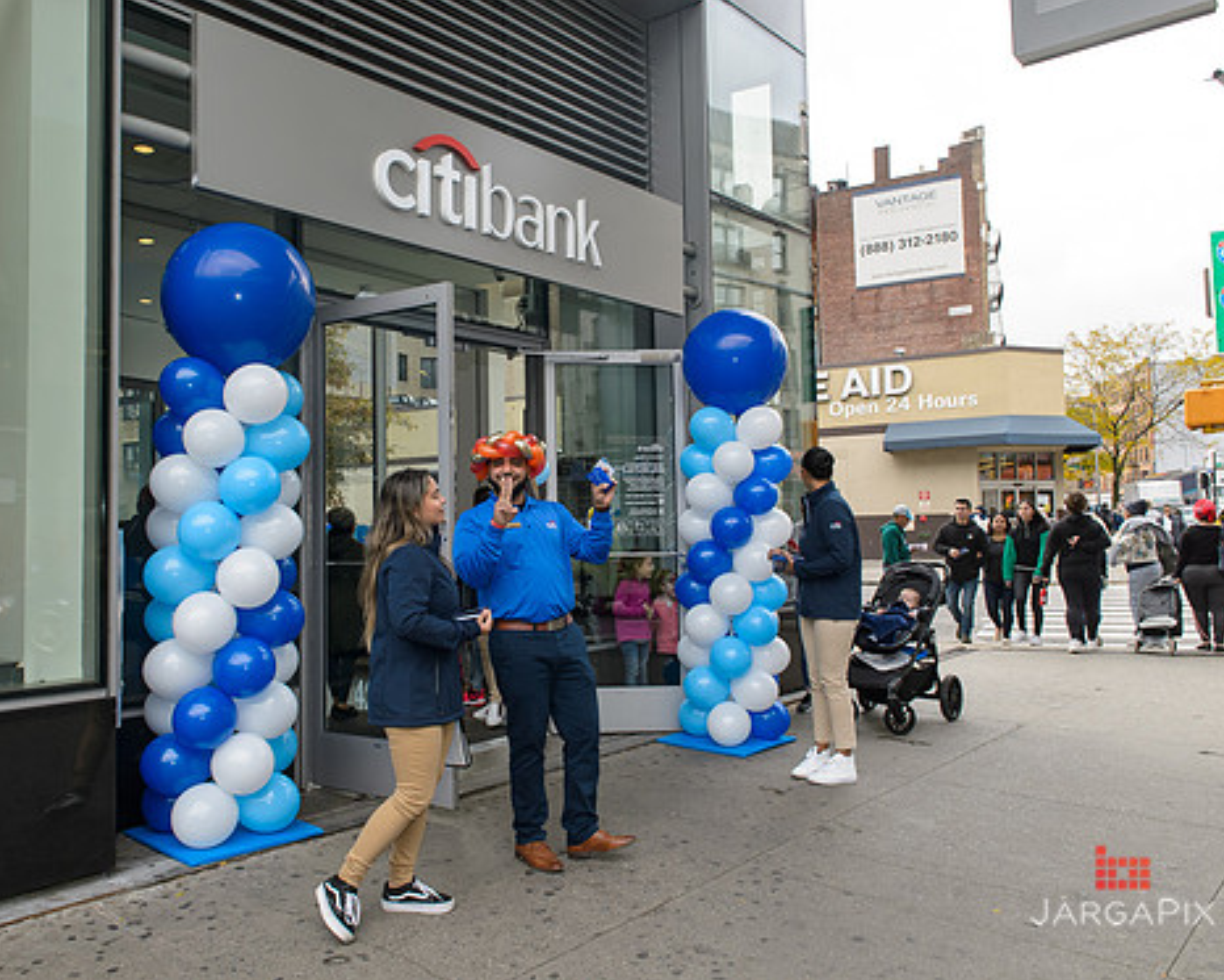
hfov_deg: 61.9
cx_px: 520
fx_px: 1015
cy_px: 476
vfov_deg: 51.5
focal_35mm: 28
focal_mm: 24
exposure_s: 1/250
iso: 640
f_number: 7.1
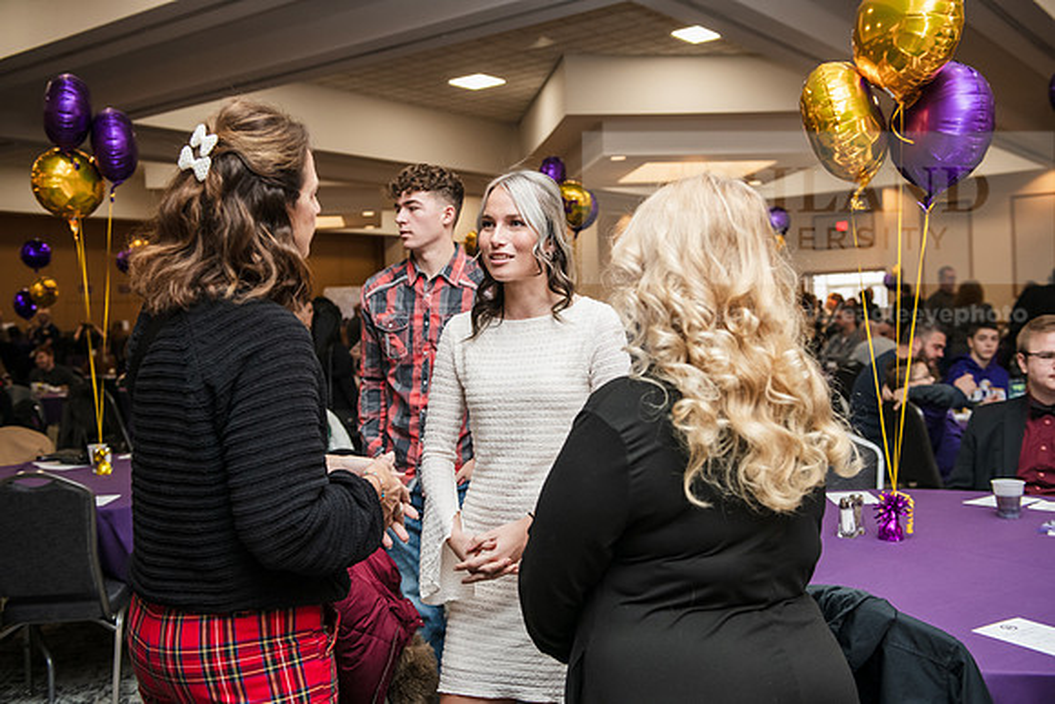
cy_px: 352
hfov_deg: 50.7
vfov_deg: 35.1
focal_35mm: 38
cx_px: 528
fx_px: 1114
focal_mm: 38
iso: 1600
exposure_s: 1/200
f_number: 3.5
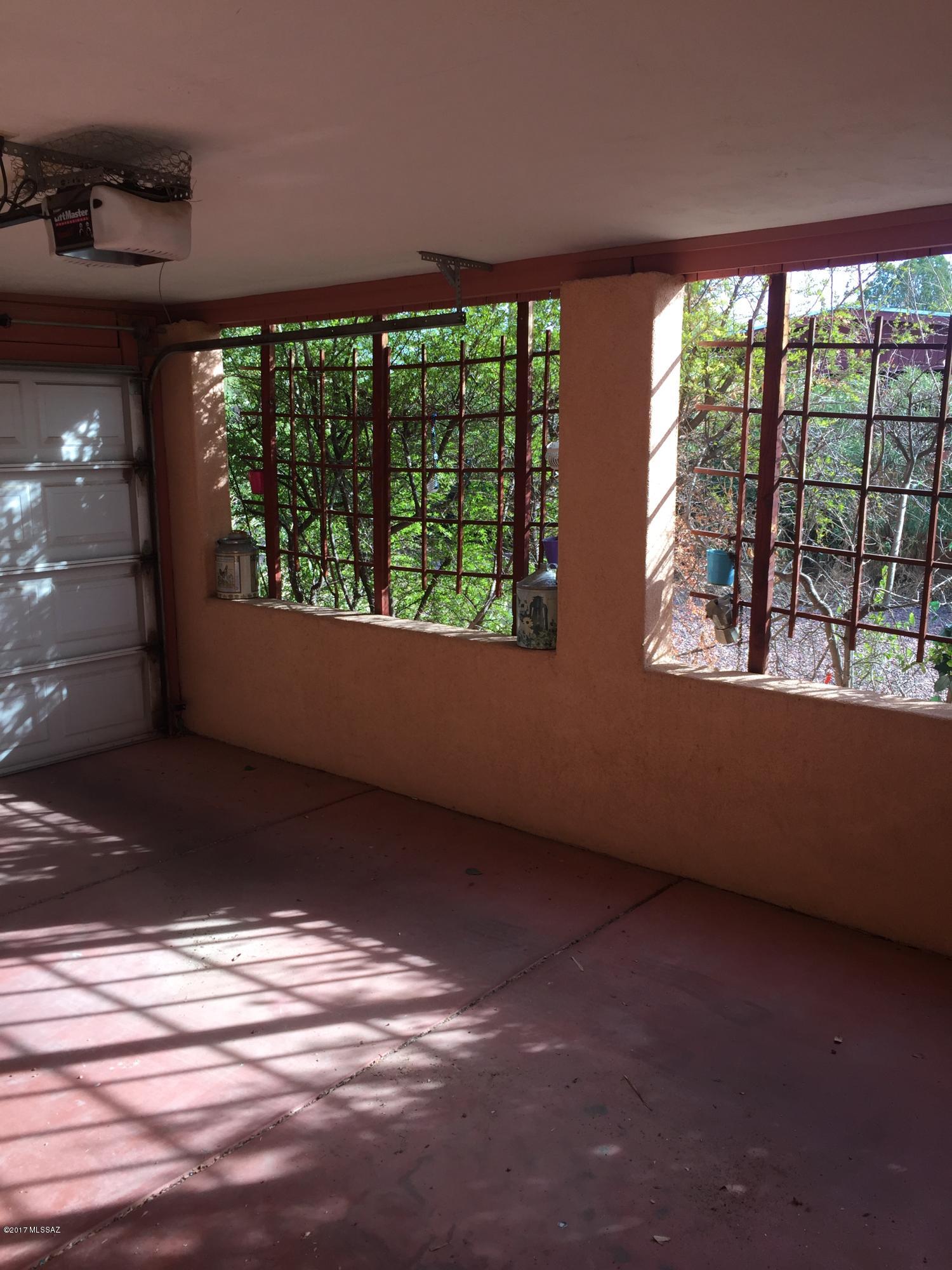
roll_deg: +0.6
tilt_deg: -10.0
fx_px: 1063
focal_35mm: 29
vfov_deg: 61.7
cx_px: 476
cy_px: 635
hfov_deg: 48.2
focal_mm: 4.15
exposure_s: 1/246
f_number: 2.2
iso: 32
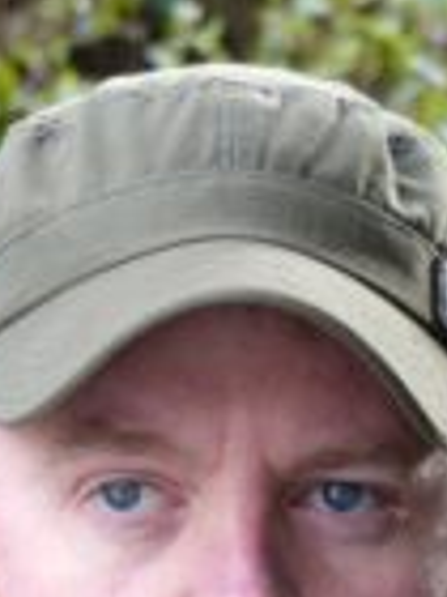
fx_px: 7231
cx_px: 238
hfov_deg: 3.5
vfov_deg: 4.7
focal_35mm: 420
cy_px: 614
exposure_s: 1/80
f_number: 2.8
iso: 100
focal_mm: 26.5
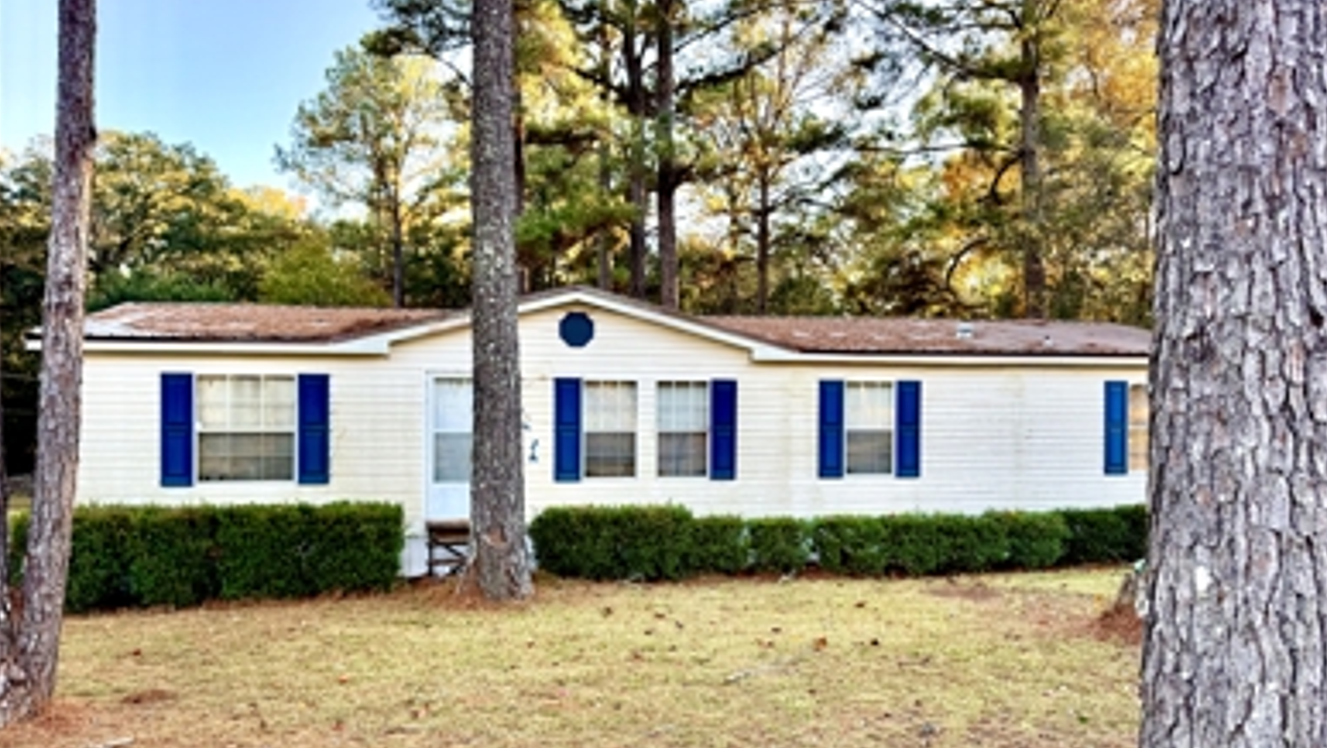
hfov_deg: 69.8
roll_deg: -0.4
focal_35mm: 27
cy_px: 429
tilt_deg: +0.0
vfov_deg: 42.8
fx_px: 950
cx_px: 655
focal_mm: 6.76
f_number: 1.78
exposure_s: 1/167
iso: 64
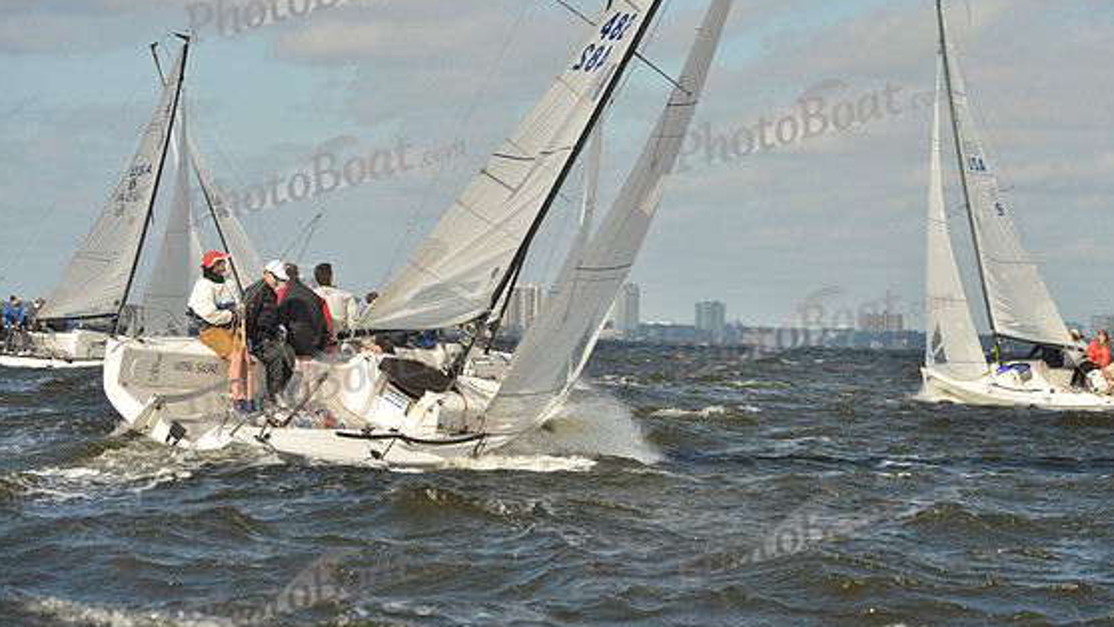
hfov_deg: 14.6
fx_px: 4343
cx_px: 571
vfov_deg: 8.3
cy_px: 253
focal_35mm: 147
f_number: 7.1
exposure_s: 1/1250
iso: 200
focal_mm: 135
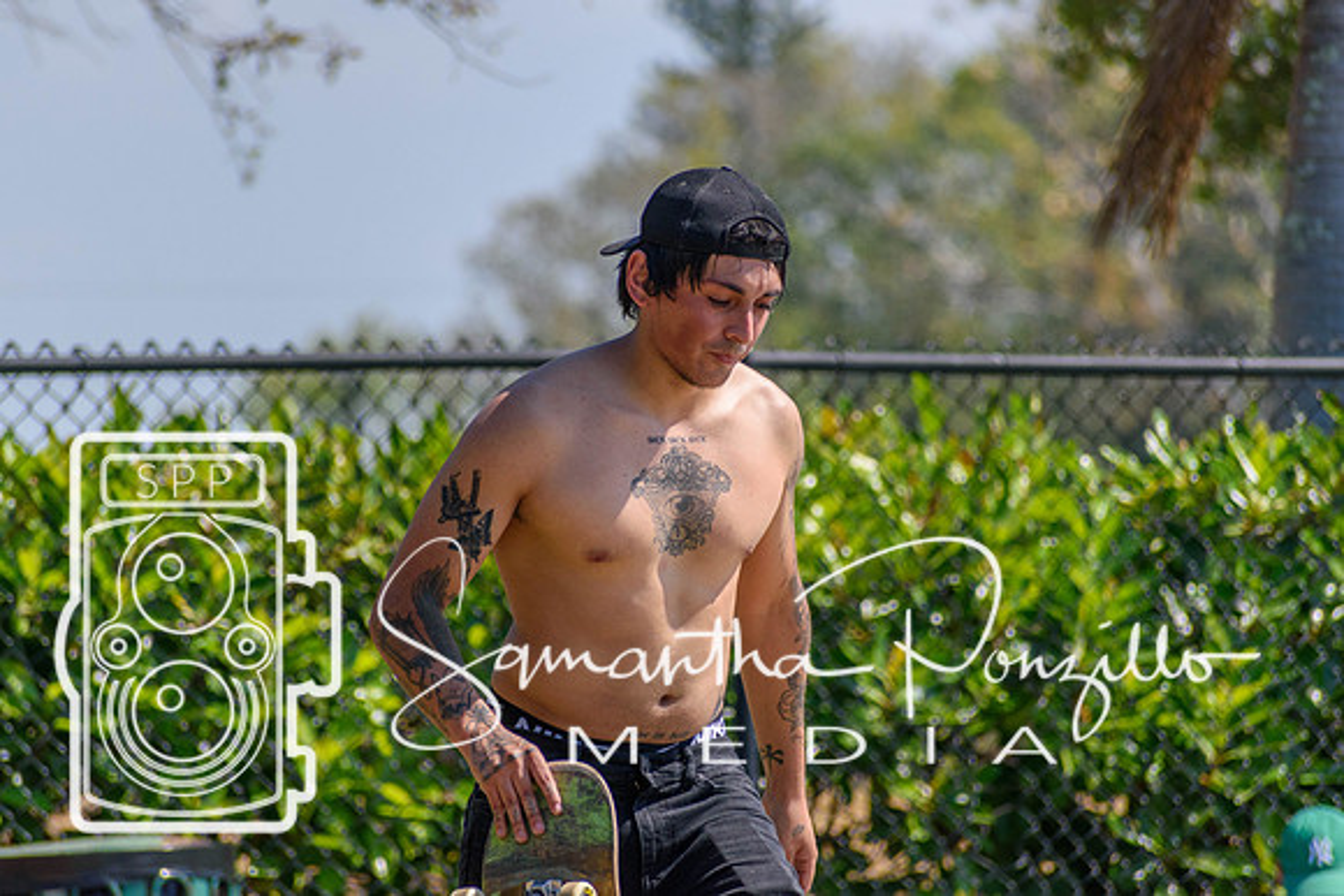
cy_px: 448
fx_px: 16803
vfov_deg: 3.1
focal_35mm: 450
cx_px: 672
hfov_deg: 4.6
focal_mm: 300
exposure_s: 1/1600
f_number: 6.3
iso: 400
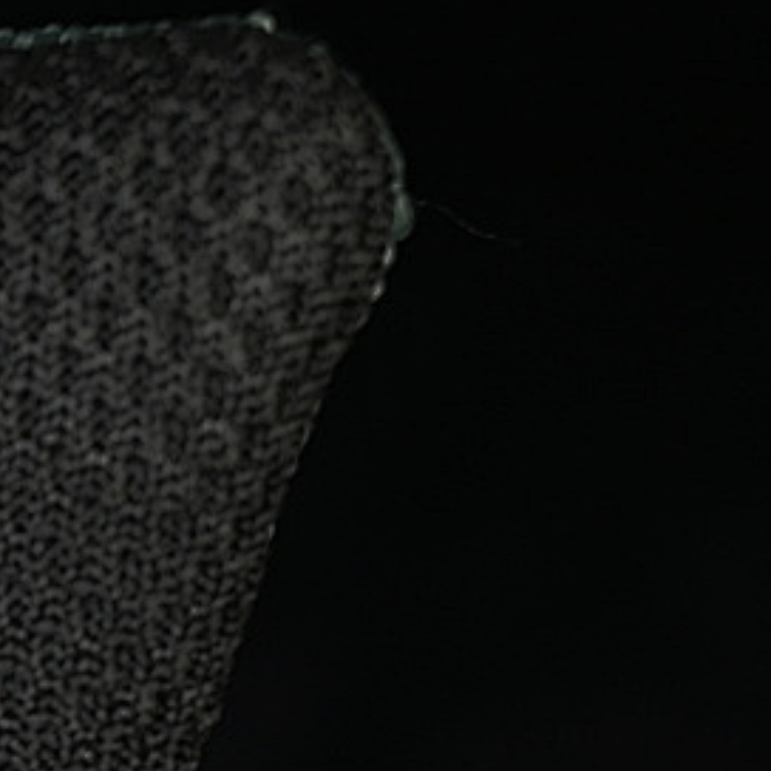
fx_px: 6375
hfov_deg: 6.7
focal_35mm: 253
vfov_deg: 6.9
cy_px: 921
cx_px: -683
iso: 160
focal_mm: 50
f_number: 8
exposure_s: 1/80
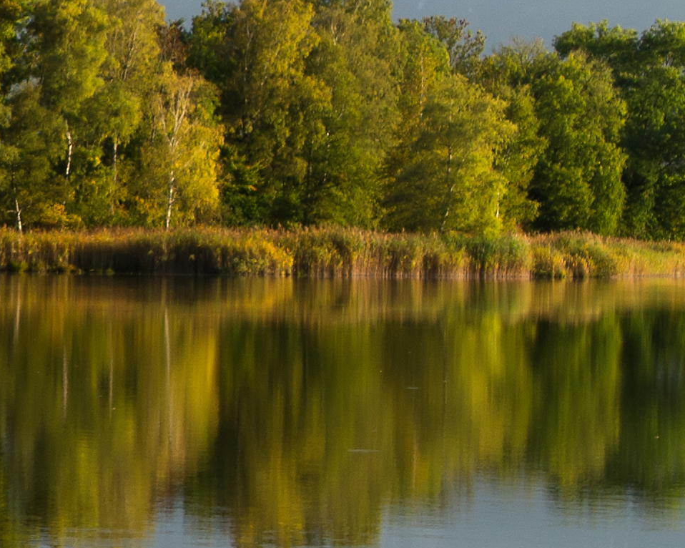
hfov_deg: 7.7
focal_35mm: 237
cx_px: -791
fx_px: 4804
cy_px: 347
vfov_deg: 6.5
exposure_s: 1/80
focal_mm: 40
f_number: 7.1
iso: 100
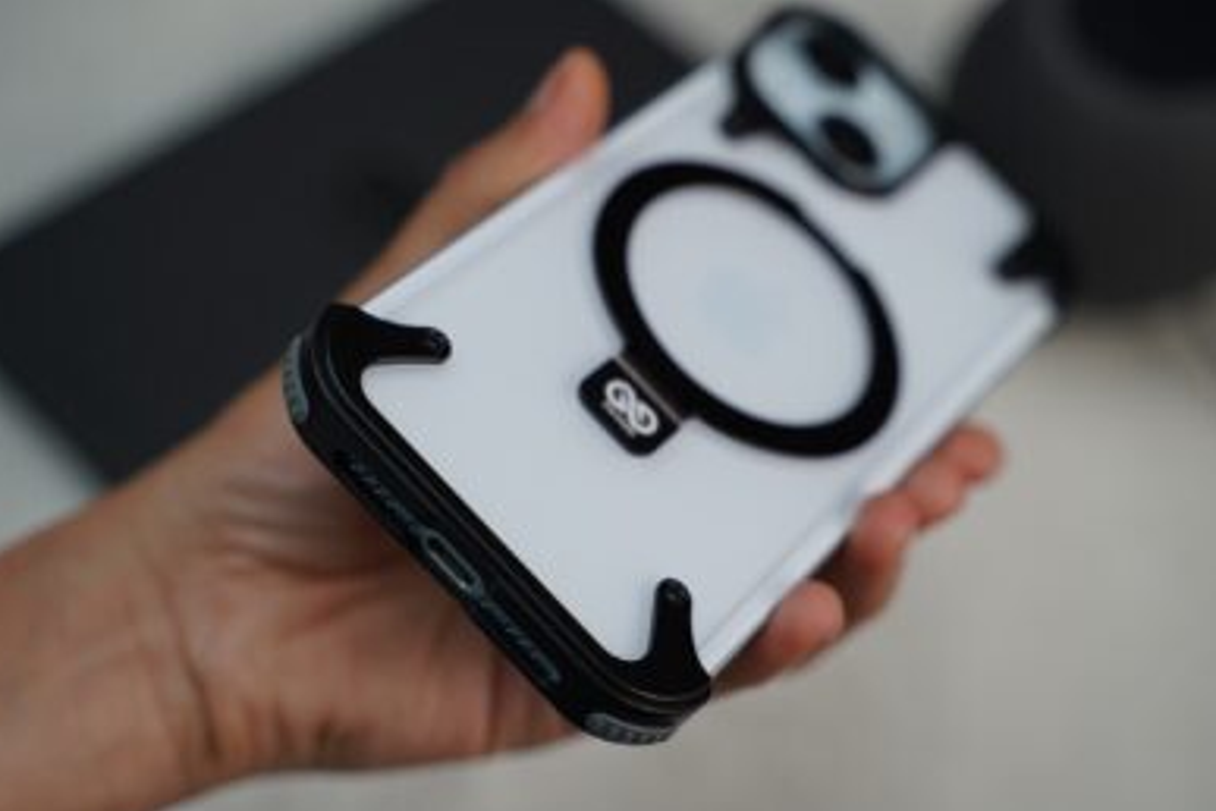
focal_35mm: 62
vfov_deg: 21.9
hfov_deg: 32.4
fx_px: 2094
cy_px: 417
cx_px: 606
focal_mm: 60
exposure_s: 1/60
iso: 500
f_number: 4
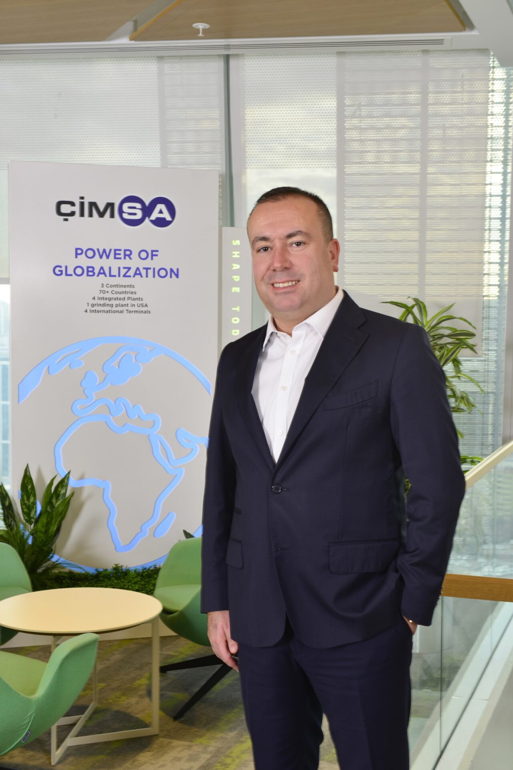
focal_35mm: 50
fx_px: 1068
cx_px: 256
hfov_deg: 27.0
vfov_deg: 39.6
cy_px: 385
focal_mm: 50
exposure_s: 1/30
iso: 400
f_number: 8
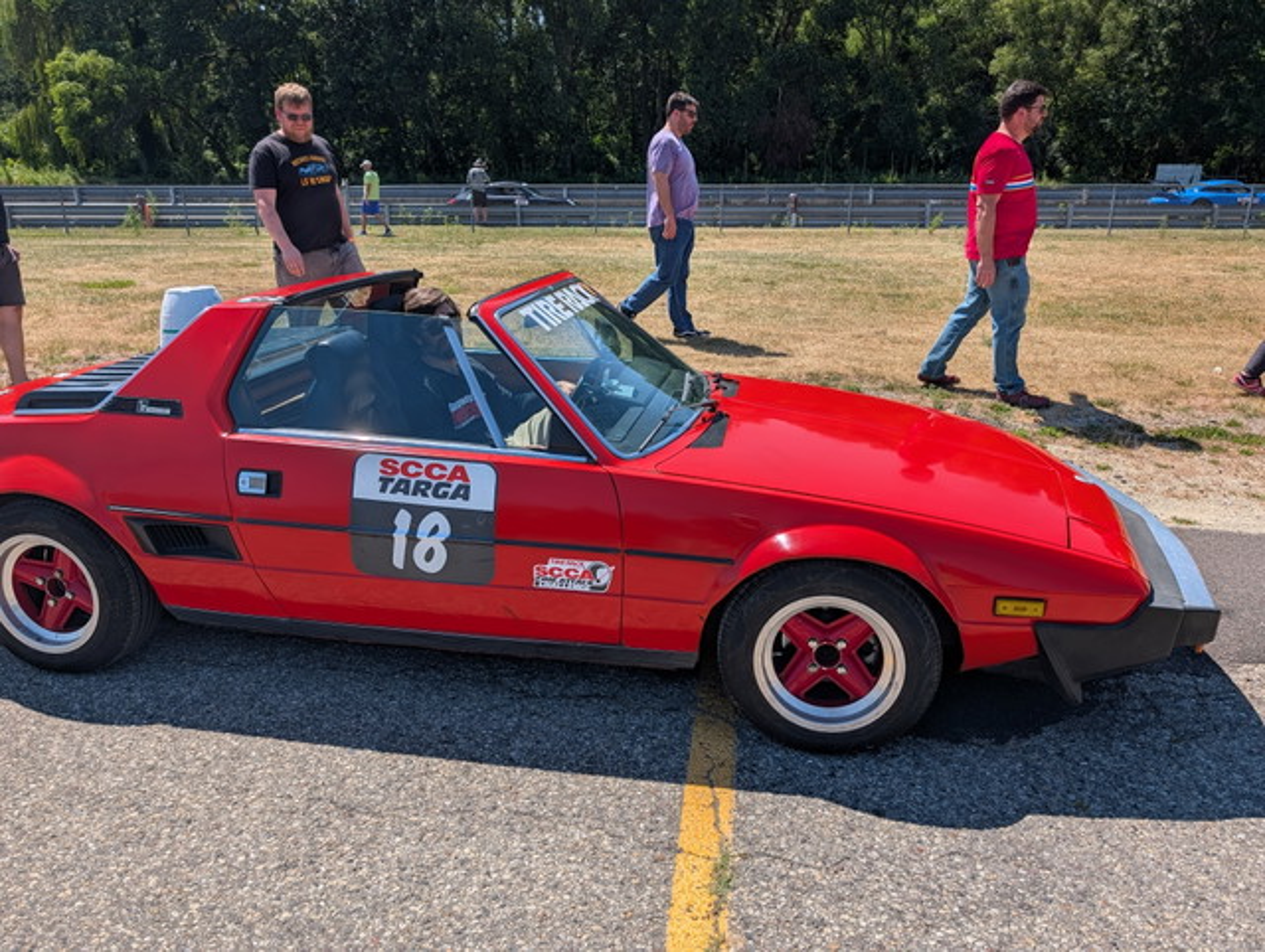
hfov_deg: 71.5
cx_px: 632
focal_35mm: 24
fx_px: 878
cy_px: 476
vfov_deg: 56.9
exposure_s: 1/9901
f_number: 1.68
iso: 21
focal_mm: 6.9
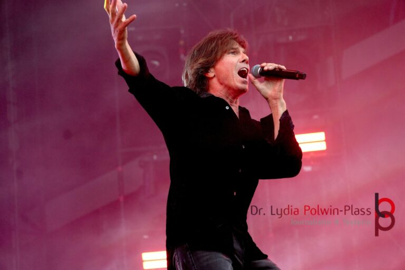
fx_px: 2227
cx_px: 202
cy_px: 135
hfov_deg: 10.4
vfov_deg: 6.9
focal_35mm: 198
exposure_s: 1/250
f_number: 5.6
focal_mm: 132
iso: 2500
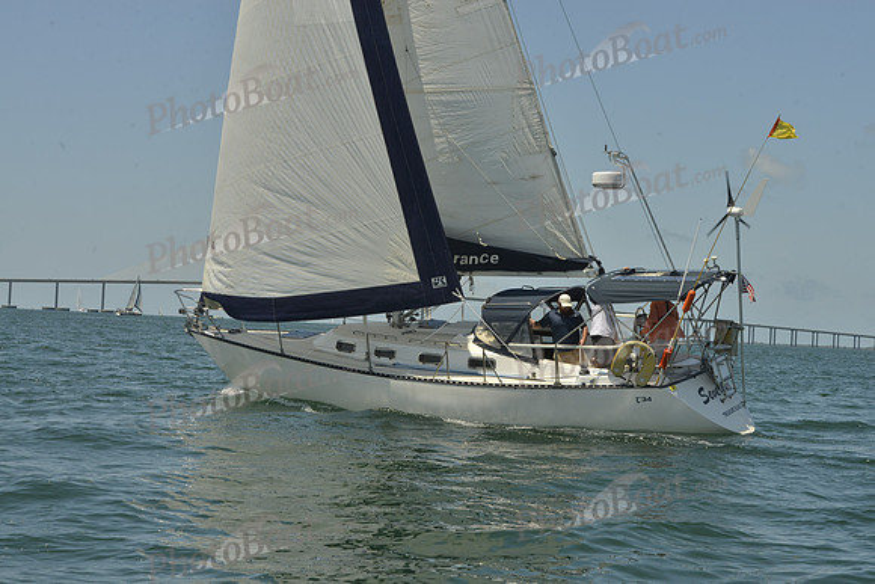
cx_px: 438
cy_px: 292
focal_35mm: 70
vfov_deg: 19.5
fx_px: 1702
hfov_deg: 28.8
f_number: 14
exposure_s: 1/500
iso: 280
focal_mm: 70
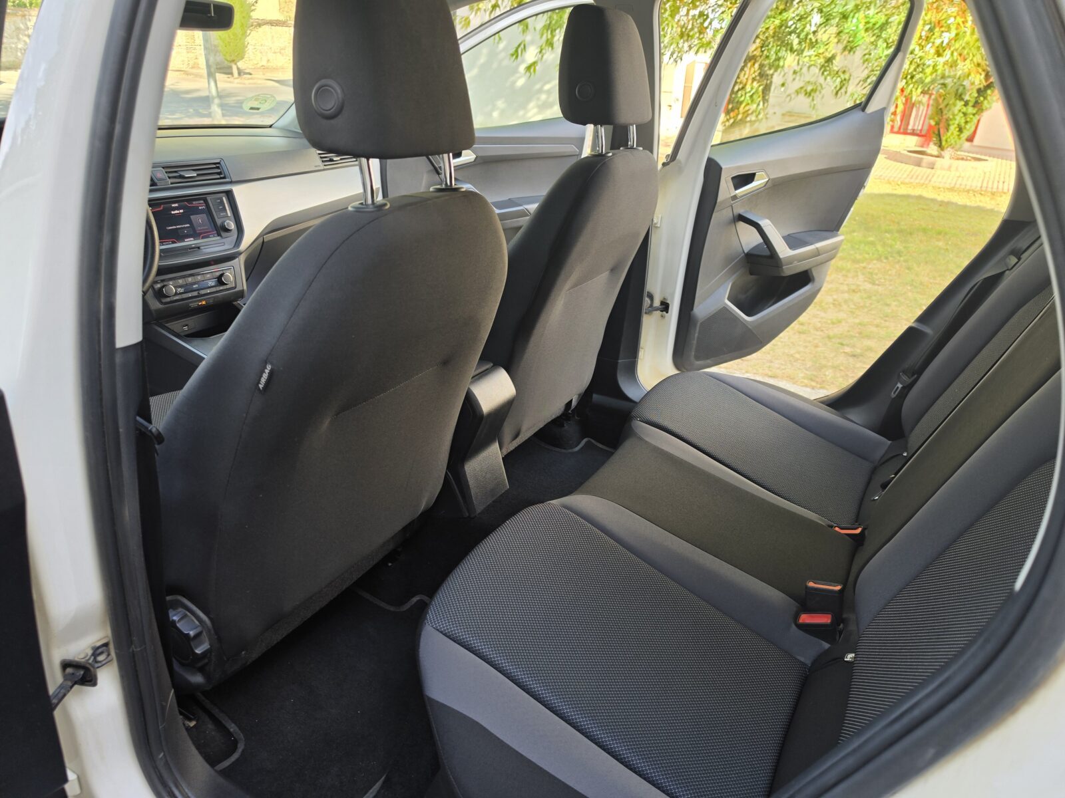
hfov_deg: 73.9
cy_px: 399
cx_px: 532
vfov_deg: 58.9
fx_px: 708
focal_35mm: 23
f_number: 1.4
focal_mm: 6.5
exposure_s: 1/180
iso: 20
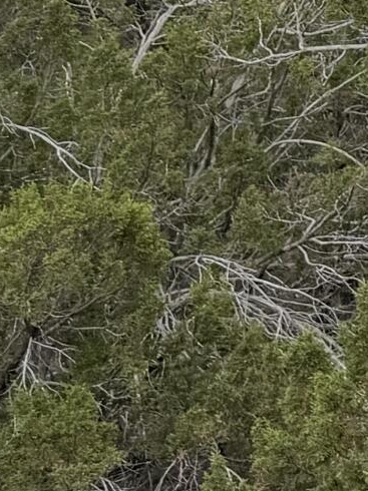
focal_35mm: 147
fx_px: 2085
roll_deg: +1.3
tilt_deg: +3.0
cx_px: 1347
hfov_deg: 7.7
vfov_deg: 12.2
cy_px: -427
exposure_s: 1/3759
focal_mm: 6.76
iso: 80
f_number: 1.78
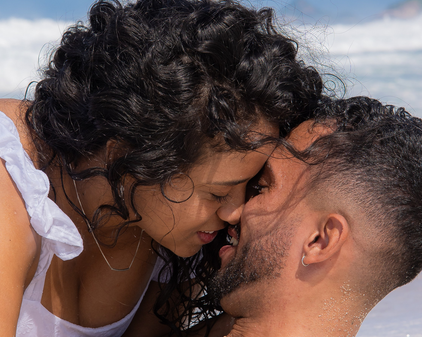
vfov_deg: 10.6
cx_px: 179
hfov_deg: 13.3
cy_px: 181
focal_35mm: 145
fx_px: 1811
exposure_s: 1/640
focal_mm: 56
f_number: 7.1
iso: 160
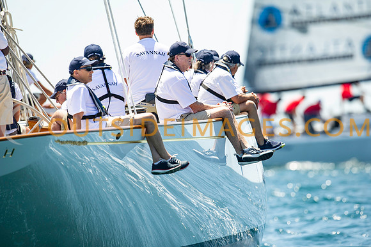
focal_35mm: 600
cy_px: 124
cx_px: 186
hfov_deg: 3.4
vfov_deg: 2.3
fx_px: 6180
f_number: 5
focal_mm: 600
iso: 400
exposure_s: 1/2000
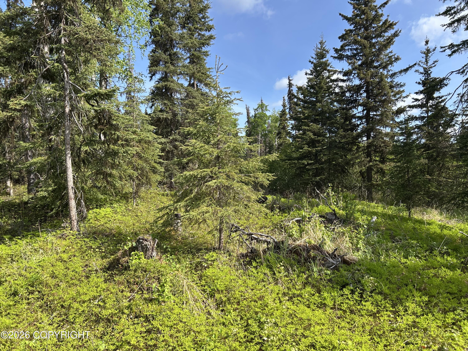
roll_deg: +3.8
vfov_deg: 53.1
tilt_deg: -0.3
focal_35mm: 26
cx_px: 234
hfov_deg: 67.3
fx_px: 352
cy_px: 176
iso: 50
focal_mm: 5.7
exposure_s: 1/1597
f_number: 1.5
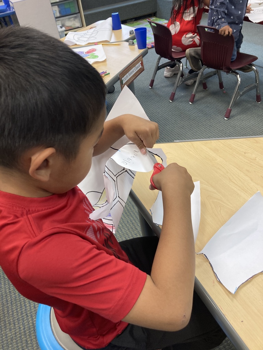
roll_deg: +9.0
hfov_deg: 49.7
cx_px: 132
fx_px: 284
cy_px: 175
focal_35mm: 28
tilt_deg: -36.9
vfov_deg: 63.4
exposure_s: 1/60
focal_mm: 3.99
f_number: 1.8
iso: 64
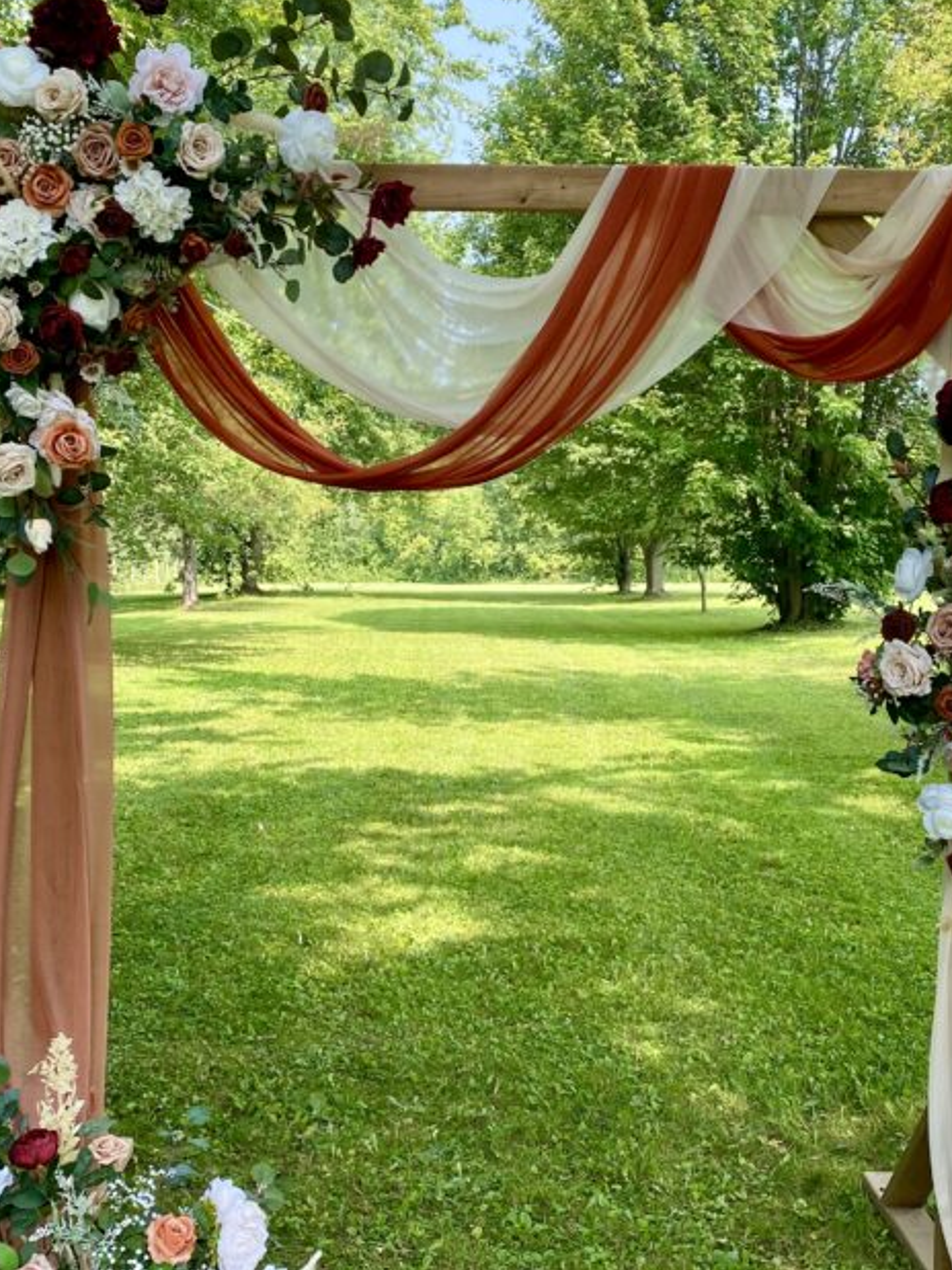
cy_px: 616
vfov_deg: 43.9
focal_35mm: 43
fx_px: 1577
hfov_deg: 33.6
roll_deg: -0.1
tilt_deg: -1.0
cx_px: 484
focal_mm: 4.25
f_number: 1.8
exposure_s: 1/437
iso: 32
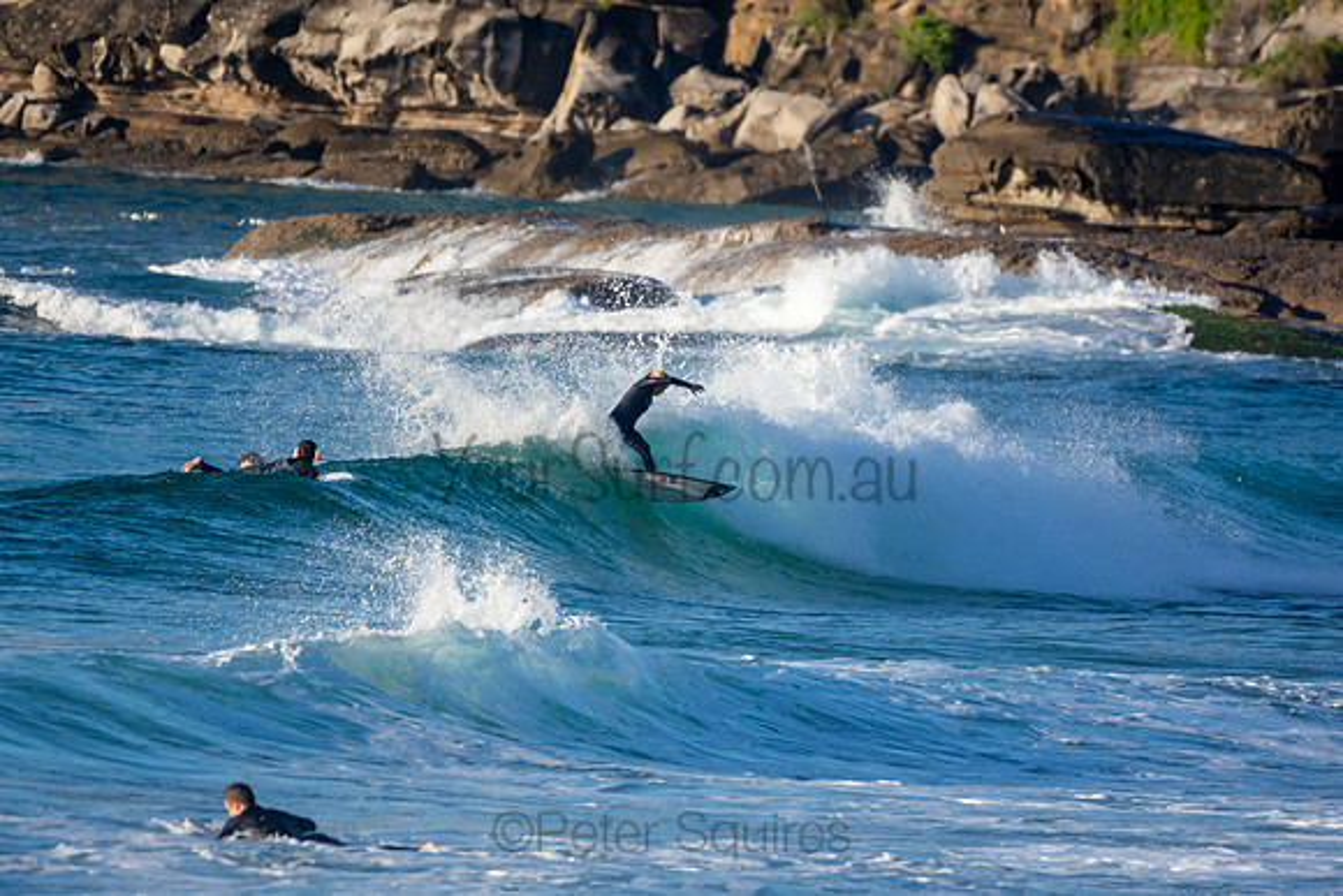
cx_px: 672
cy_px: 448
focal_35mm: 750
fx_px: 27984
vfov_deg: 1.8
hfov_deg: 2.7
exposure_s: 1/1250
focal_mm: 500
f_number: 5.6
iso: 320
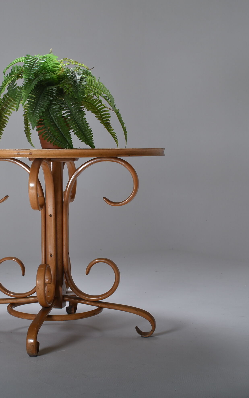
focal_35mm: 74
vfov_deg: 27.9
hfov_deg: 17.5
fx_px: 804
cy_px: 198
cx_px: 60
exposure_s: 1/200
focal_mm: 32
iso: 100
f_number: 5.6
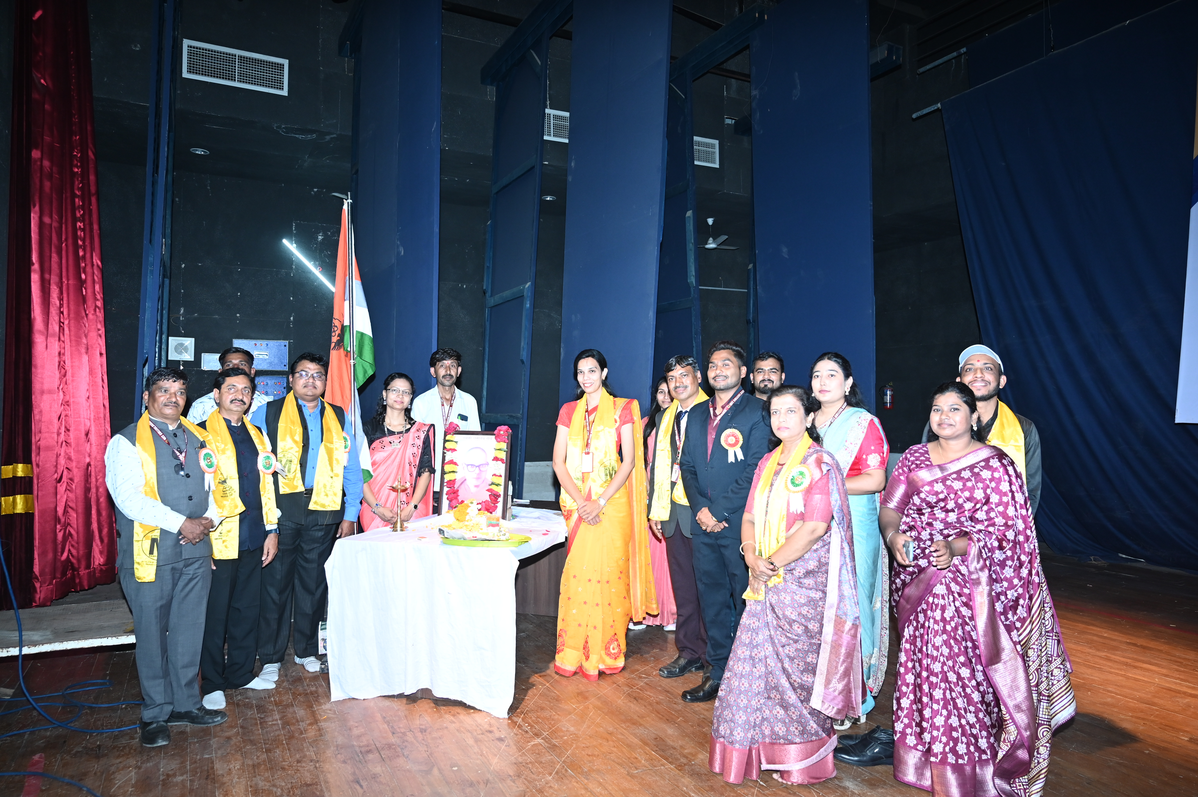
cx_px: 599
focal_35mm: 24
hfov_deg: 73.8
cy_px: 398
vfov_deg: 53.1
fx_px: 798
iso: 1250
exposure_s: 1/250
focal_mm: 24
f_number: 4
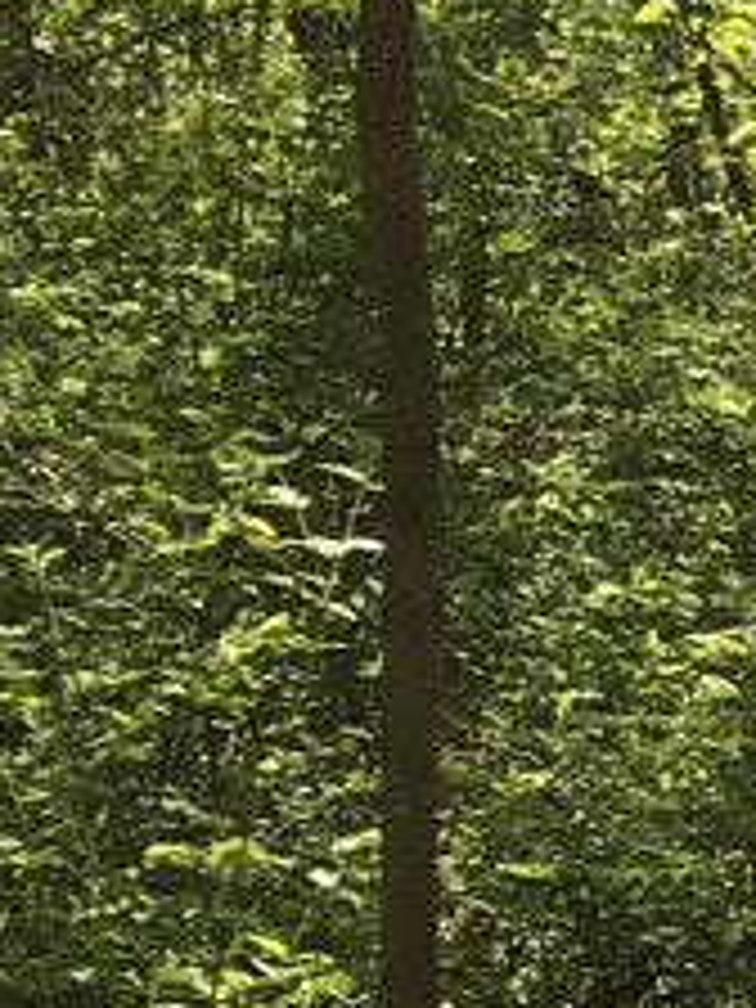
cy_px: 981
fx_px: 6028
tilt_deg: -4.7
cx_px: 1760
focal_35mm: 207
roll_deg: -1.0
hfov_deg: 6.8
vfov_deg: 9.5
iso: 25
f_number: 2.2
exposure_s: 1/561
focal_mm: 4.15
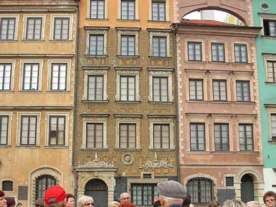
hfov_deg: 38.8
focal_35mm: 49
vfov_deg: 29.6
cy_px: 124
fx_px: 391
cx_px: 122
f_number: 3
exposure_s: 1/190
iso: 50
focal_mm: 5.8
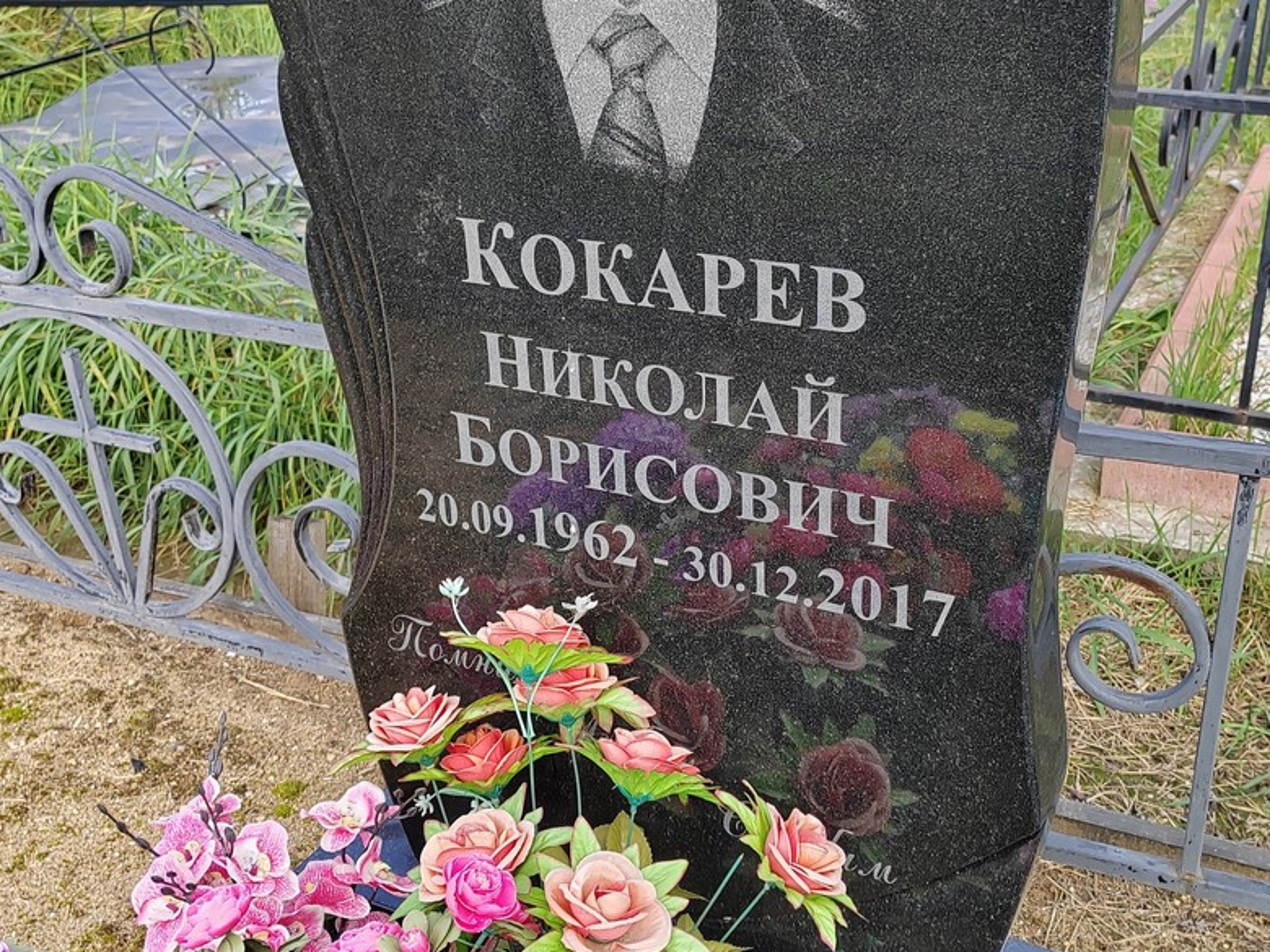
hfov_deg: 46.8
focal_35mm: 40
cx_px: 640
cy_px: 470
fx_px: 1468
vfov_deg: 36.0
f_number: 1.9
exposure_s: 1/440
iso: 100
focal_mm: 5.52
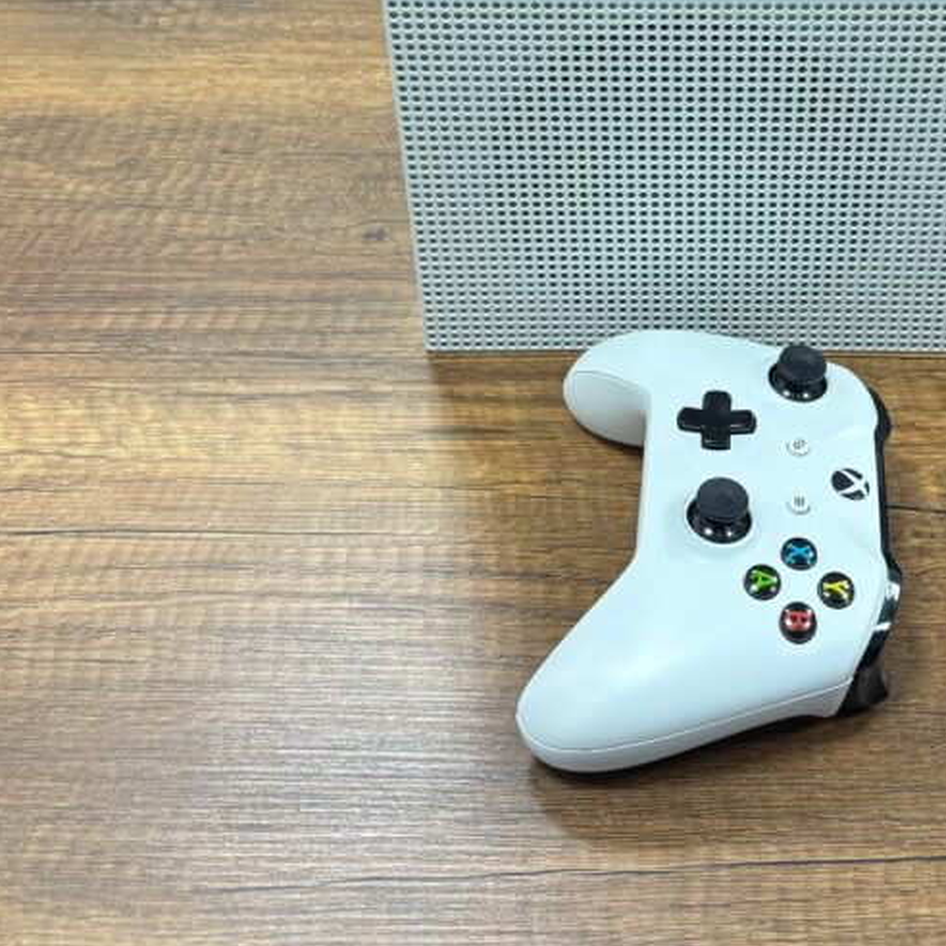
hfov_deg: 30.0
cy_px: 90
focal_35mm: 56
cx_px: 715
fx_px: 1731
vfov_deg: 29.3
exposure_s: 1/50
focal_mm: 5.96
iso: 160
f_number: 1.6
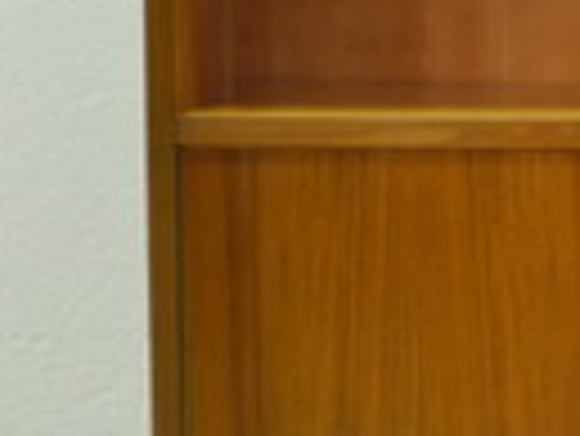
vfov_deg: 7.5
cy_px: 189
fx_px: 3321
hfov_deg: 9.7
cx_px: 904
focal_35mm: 198
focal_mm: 25
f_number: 22
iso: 200
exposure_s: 1/3
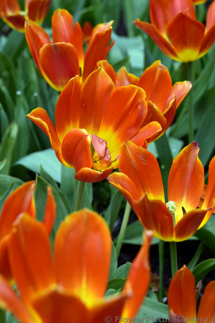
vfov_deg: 16.3
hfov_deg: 10.9
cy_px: 144
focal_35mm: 126
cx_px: 112
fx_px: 1125
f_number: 9
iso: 200
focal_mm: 75
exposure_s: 1/320
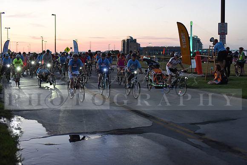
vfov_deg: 27.0
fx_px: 343
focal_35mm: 50
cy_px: 82
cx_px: 124
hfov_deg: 39.6
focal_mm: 50
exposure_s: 1/400
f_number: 2
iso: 2500
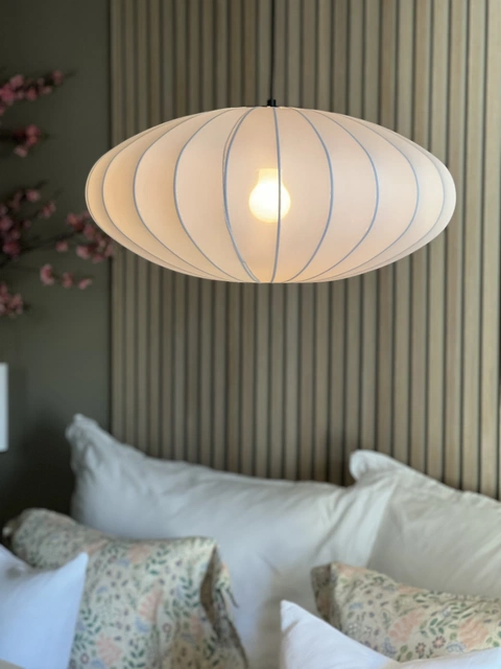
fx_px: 1486
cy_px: 334
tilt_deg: -1.8
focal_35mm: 77
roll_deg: -1.4
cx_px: 250
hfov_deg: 19.1
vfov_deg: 25.3
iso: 200
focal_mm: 9
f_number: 2.8
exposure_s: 1/33
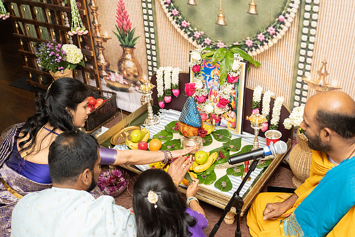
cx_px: 190
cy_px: 117
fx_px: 398
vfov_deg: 33.1
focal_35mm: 40
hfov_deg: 48.0
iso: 1000
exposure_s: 1/160
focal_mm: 36
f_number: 3.5
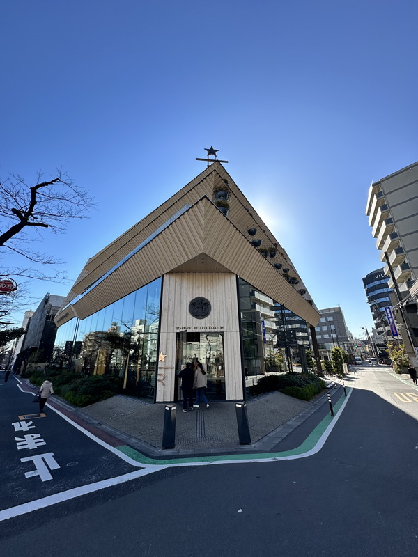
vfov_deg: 102.1
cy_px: 278
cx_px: 209
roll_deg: +0.7
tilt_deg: +18.6
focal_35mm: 14
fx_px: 225
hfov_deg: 85.7
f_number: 2.2
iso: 40
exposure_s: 1/917
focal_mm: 2.22
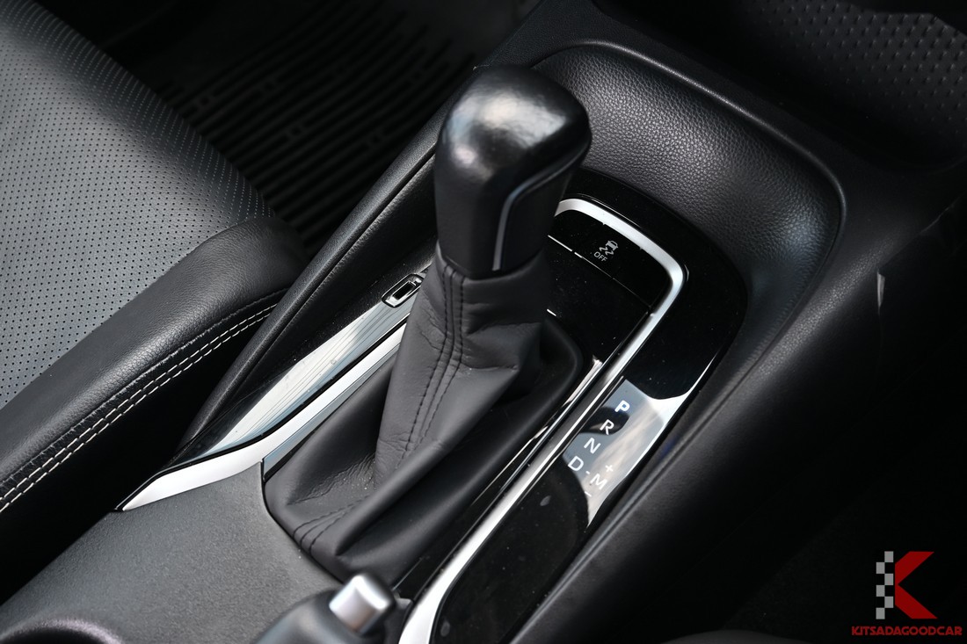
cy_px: 322
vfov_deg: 29.9
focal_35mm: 45
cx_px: 484
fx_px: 1208
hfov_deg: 43.6
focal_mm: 30.5
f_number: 5.6
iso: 400
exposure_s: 1/60
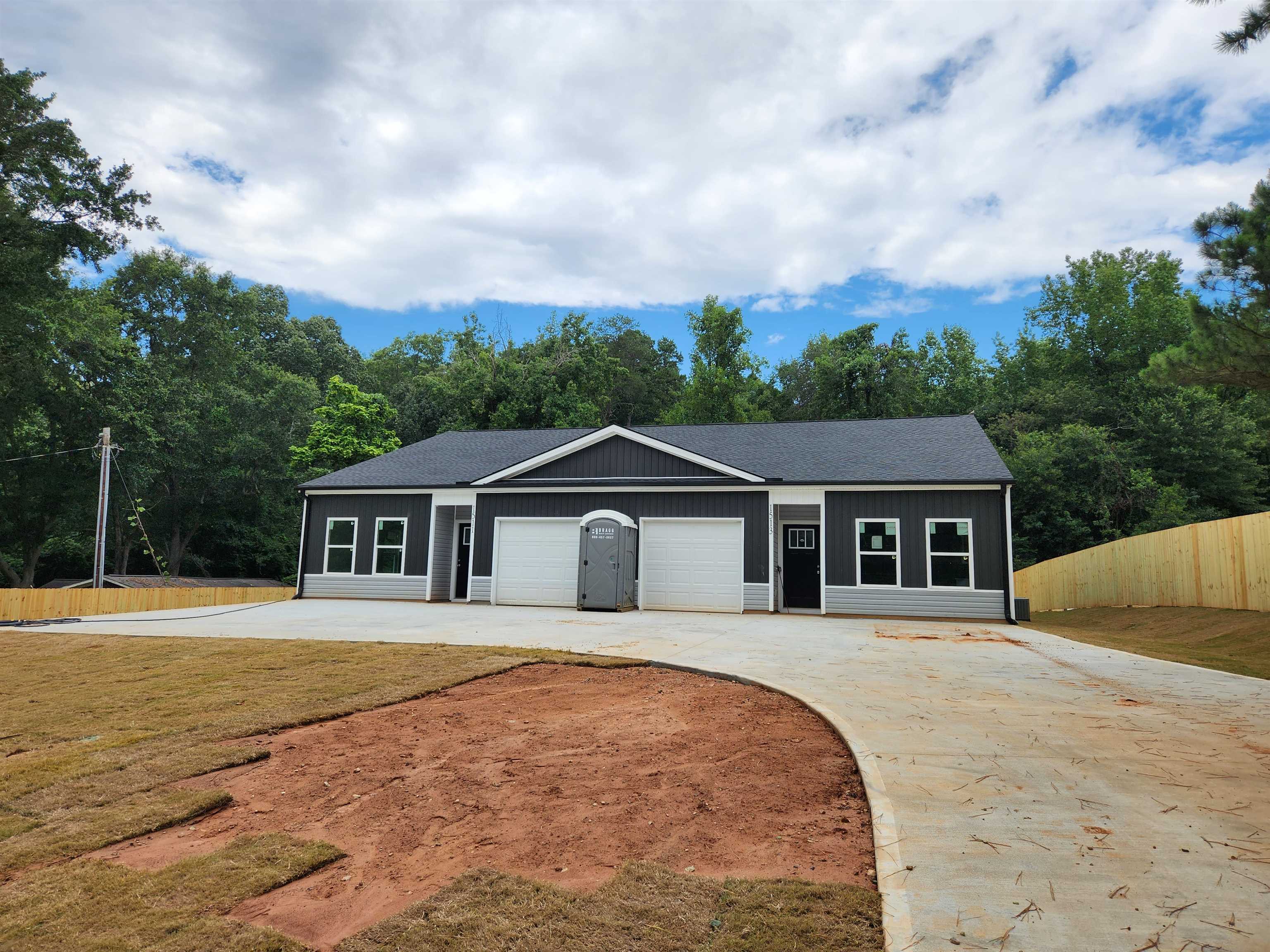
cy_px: 476
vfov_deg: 58.9
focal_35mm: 23
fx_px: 844
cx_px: 635
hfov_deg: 73.9
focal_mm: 5.4
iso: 20
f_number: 1.8
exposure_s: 1/1610
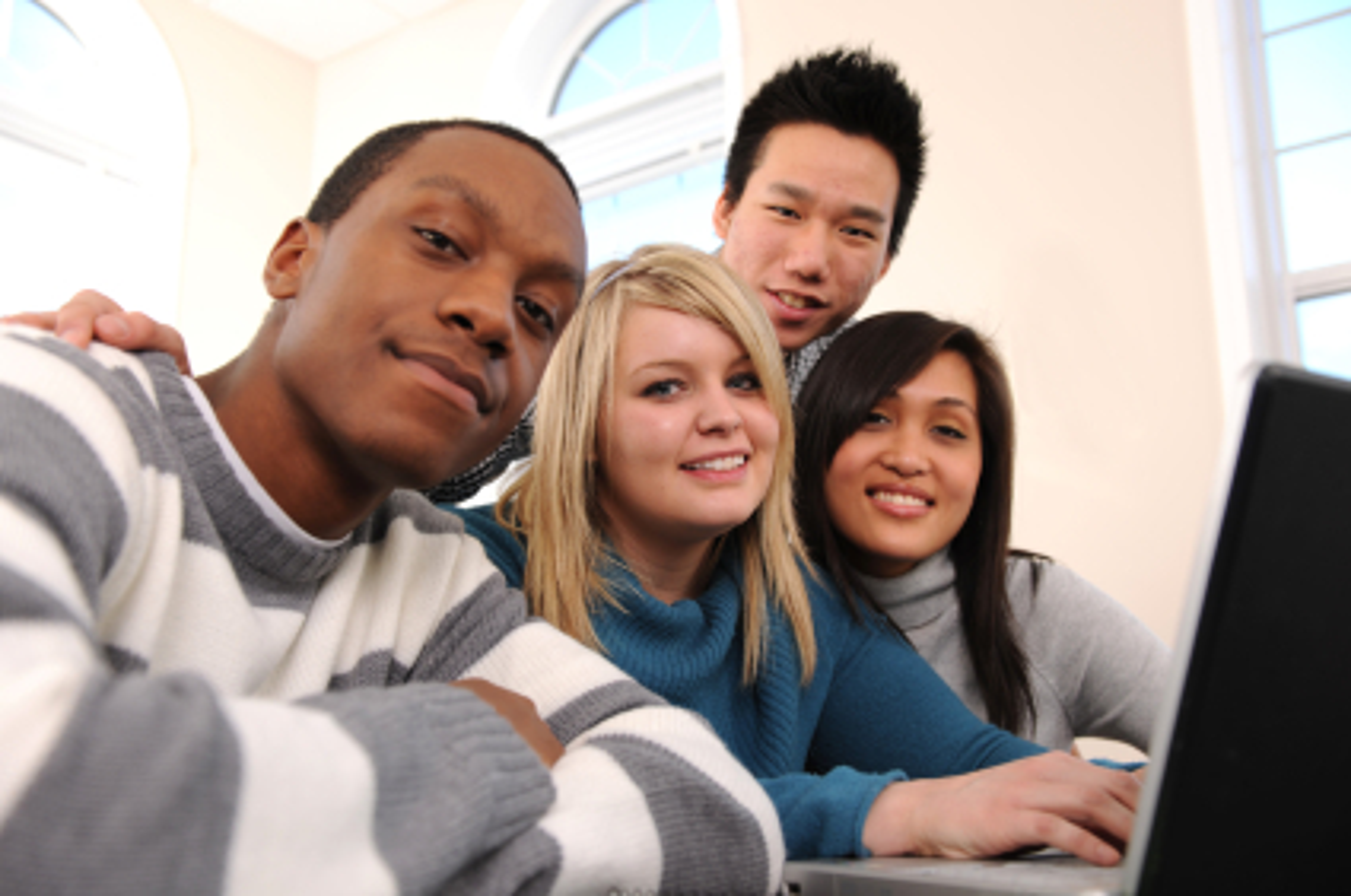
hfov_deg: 54.5
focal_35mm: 35
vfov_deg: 37.7
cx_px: 676
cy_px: 448
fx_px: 1311
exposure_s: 1/100
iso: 100
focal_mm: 35
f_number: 4
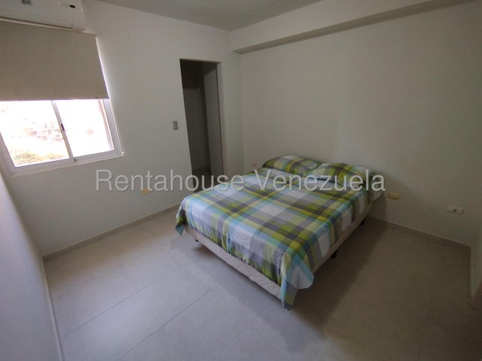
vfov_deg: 81.7
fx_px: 209
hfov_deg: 98.2
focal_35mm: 15
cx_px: 241
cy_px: 180
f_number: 2.2
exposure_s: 1/40
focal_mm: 1.65
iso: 125
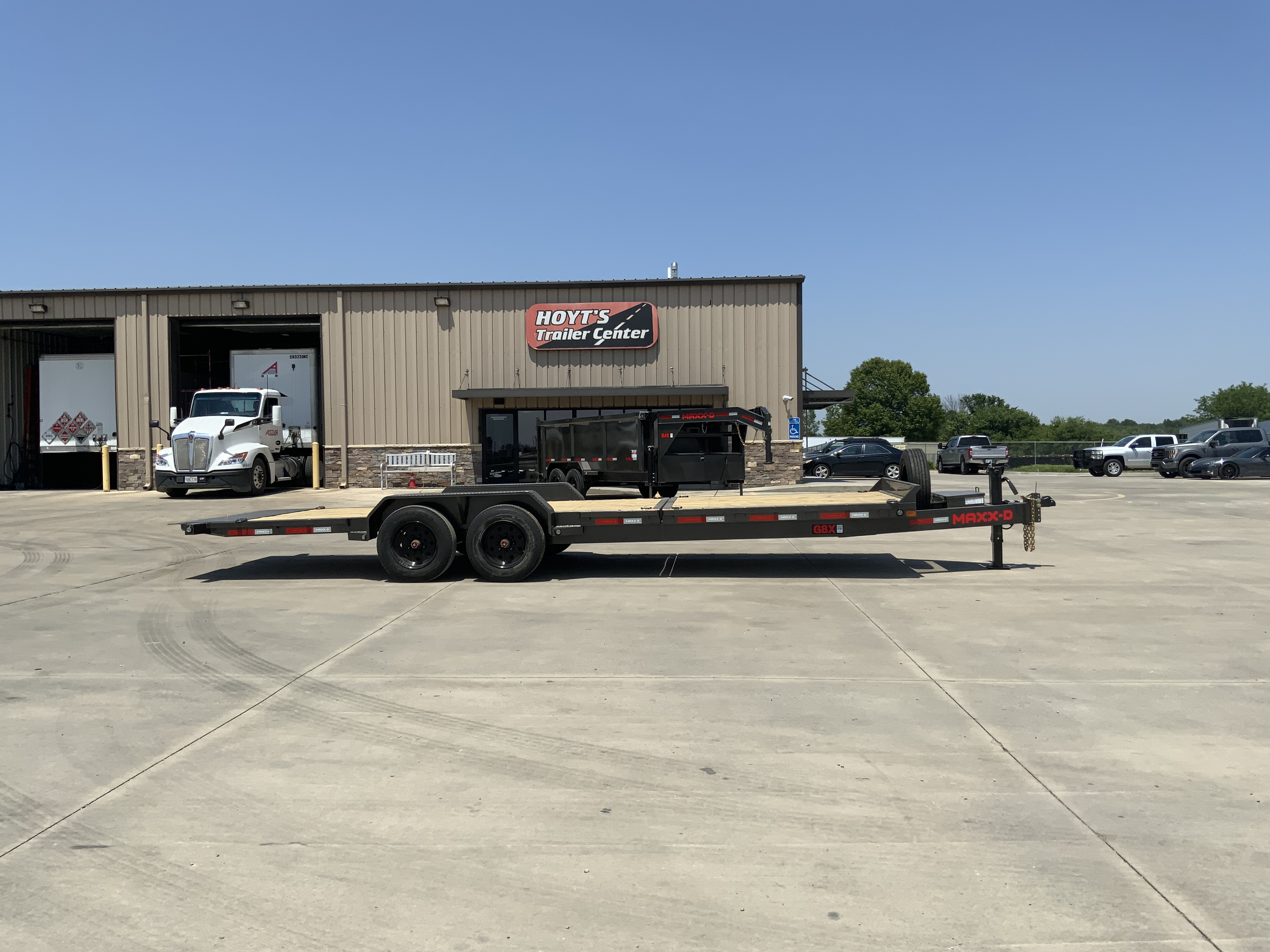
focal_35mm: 29
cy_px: 476
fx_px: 1064
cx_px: 635
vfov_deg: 48.2
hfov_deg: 61.7
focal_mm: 3
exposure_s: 1/3322
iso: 20
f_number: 1.8
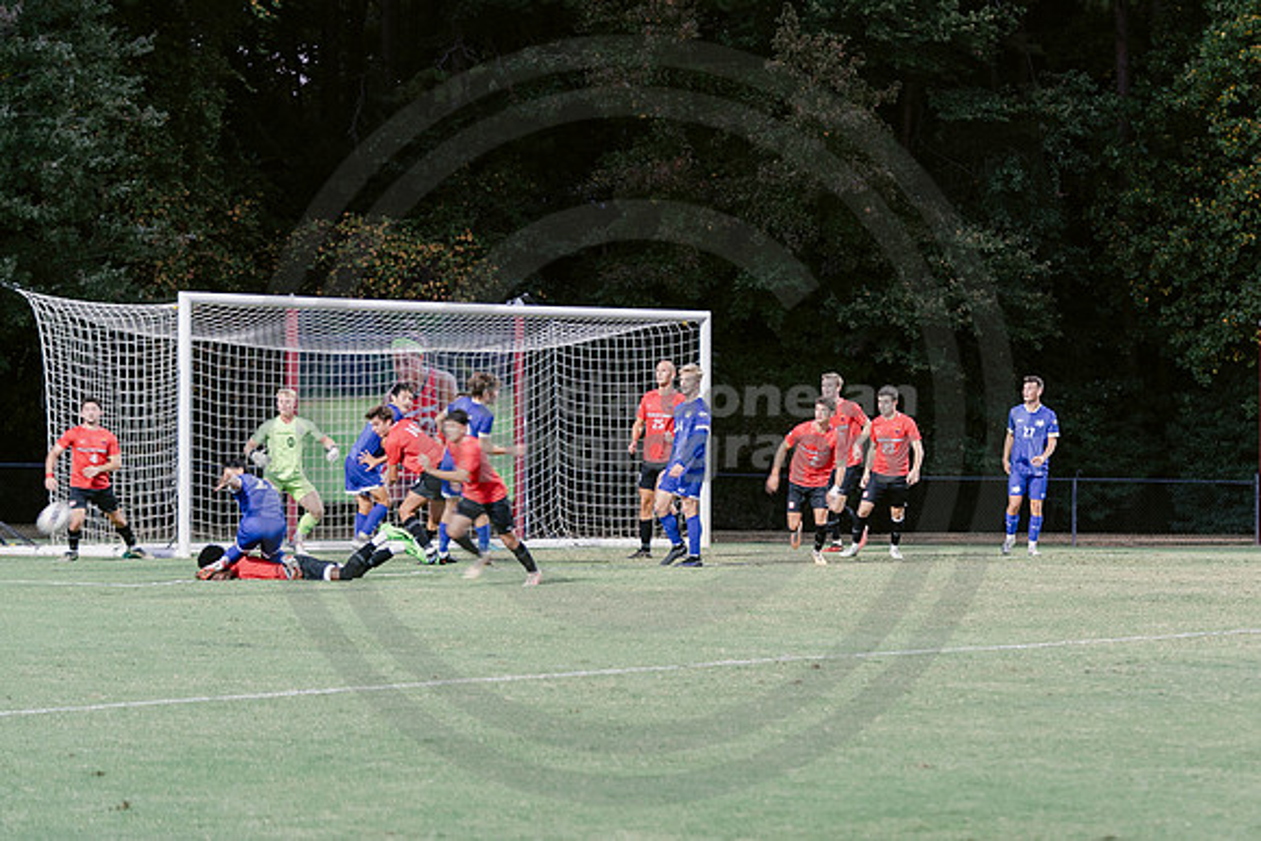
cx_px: 905
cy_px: 550
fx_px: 4525
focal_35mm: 129
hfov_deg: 15.8
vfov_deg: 10.6
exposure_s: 1/80
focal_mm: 90
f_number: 2.8
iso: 640
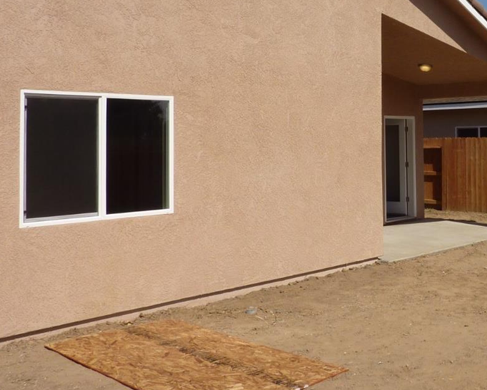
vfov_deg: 31.7
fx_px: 677
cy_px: 116
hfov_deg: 37.4
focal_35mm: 47
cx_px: 423
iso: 100
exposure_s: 1/640
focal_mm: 4.1
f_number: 5.6
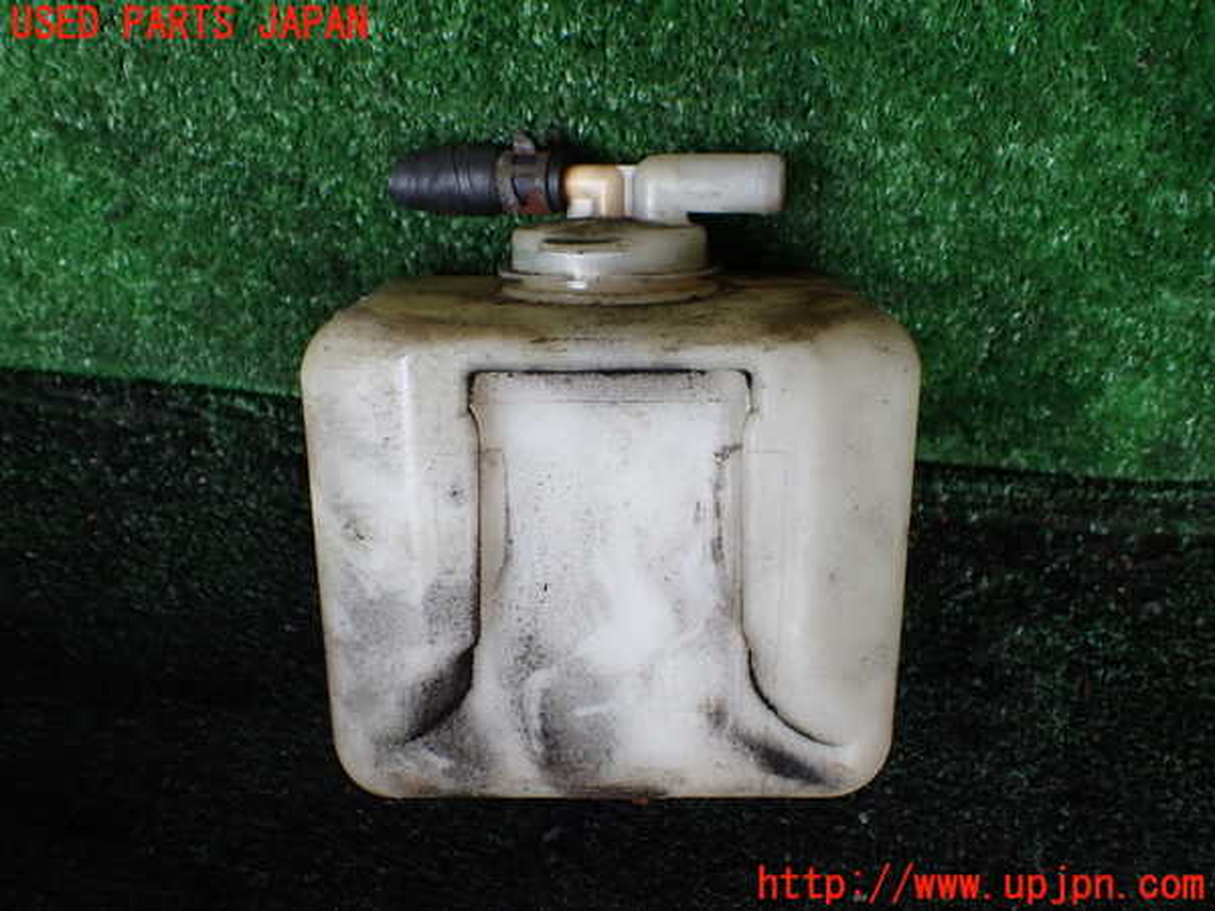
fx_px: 1053
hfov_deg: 60.0
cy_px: 456
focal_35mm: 30
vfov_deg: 46.8
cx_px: 608
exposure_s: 1/125
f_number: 2.3
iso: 160
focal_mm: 5.4
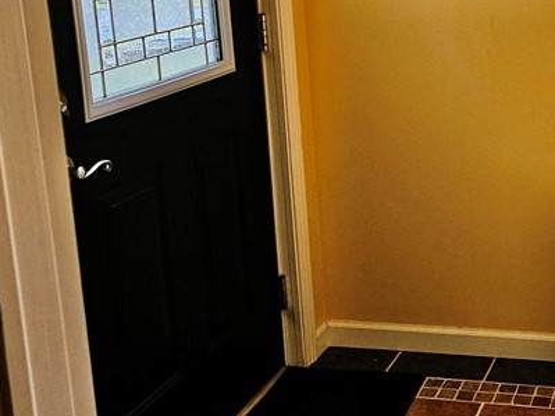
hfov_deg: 30.7
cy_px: 90
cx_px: 533
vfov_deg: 24.5
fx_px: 946
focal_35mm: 59
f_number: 1.7
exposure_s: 1/120
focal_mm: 6.3
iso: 64
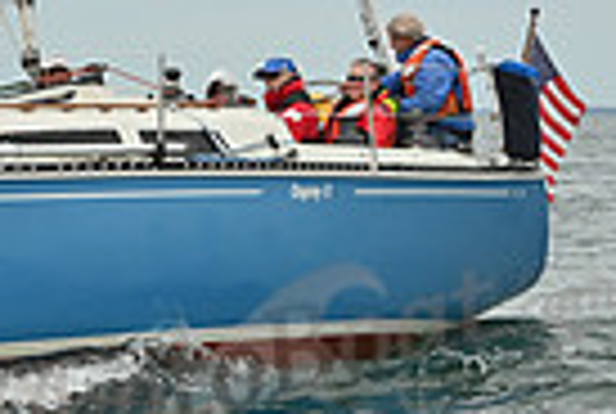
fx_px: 5076
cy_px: 187
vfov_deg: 4.7
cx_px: -247
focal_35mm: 296
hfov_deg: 6.9
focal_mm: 70
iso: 320
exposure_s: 1/800
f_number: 11
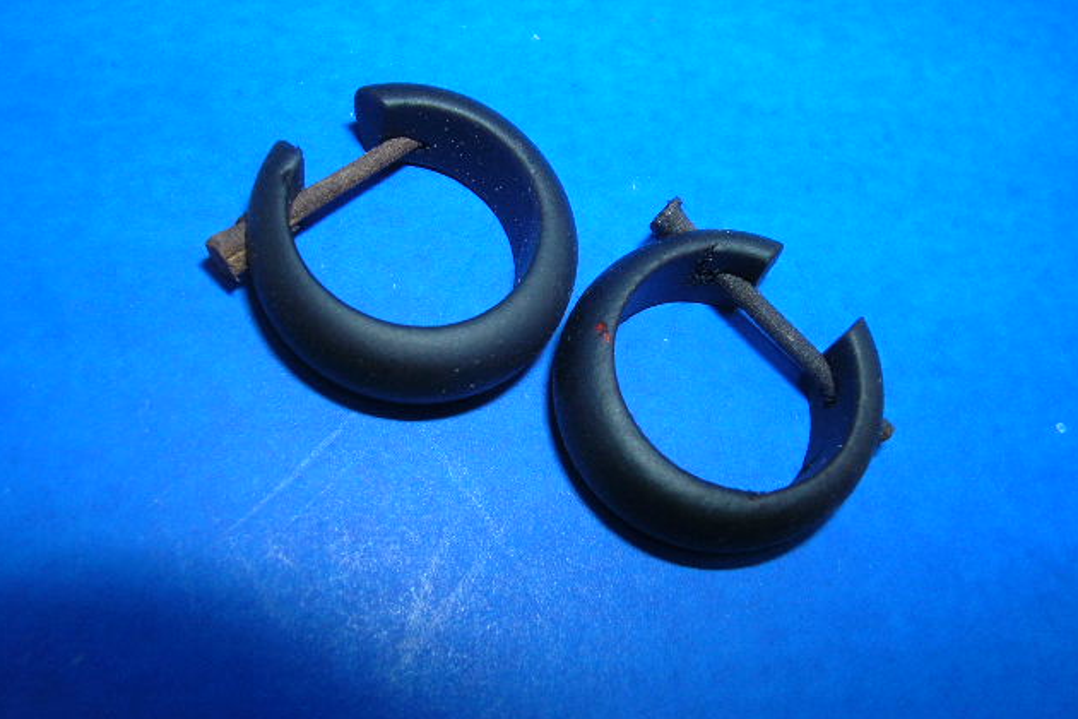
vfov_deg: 35.9
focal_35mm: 37
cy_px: 313
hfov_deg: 51.9
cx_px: 541
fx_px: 1108
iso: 50
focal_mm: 5.8
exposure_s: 1/60.1
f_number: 5.6
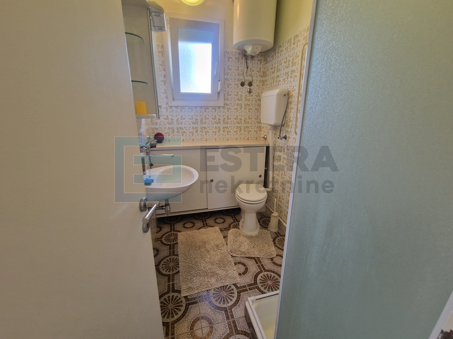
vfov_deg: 89.9
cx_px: 226
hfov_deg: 106.2
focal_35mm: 13
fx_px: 170
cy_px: 170
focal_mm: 2.2
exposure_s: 1/50
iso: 250
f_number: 2.2
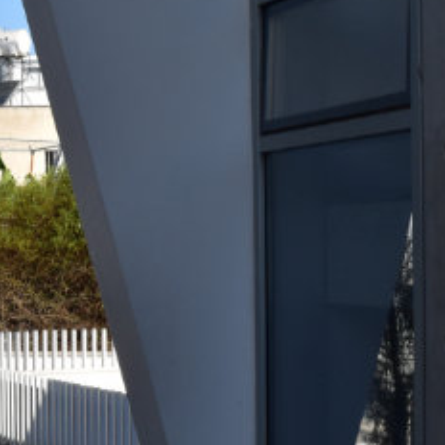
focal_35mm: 124
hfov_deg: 13.5
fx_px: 1803
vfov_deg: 14.1
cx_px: -157
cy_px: 243
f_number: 11
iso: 320
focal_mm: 22
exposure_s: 1/500
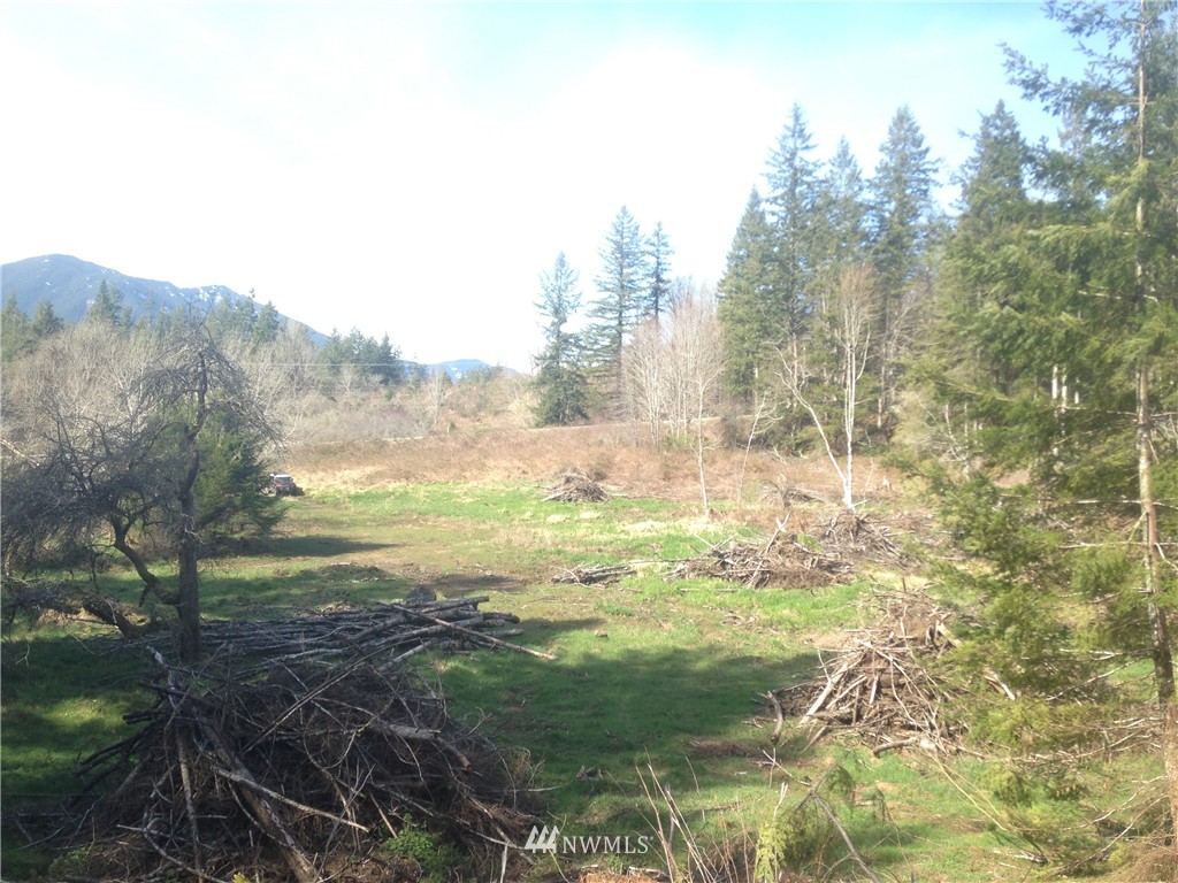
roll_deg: -2.0
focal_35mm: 33
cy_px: 442
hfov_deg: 55.4
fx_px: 1123
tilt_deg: +1.0
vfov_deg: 42.9
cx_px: 589
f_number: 2.4
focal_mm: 4.12
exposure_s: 1/341
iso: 50
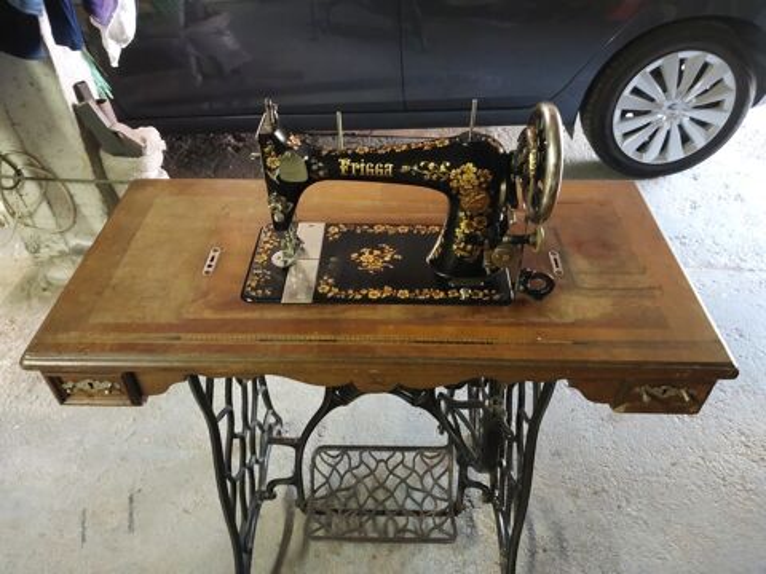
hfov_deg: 60.0
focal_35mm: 30
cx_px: 383
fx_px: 664
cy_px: 287
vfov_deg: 46.8
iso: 500
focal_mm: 4.6
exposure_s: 1/25
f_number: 1.8
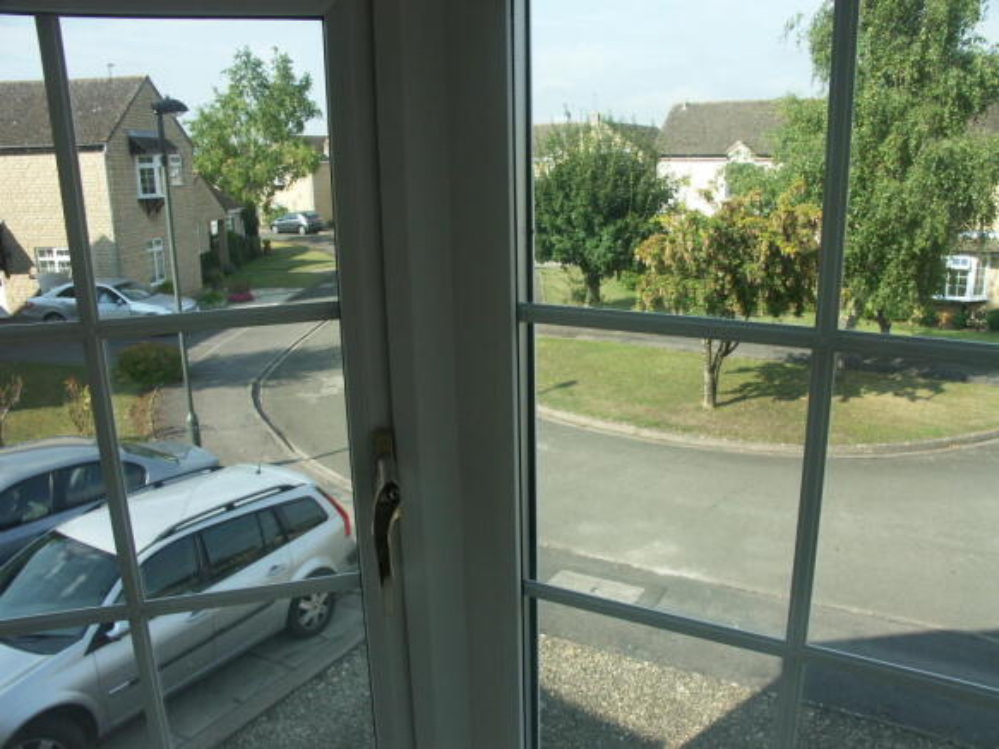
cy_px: 374
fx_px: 808
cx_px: 500
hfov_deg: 63.5
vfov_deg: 49.7
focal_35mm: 28
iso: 100
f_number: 6.3
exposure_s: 1/320
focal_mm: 7.2
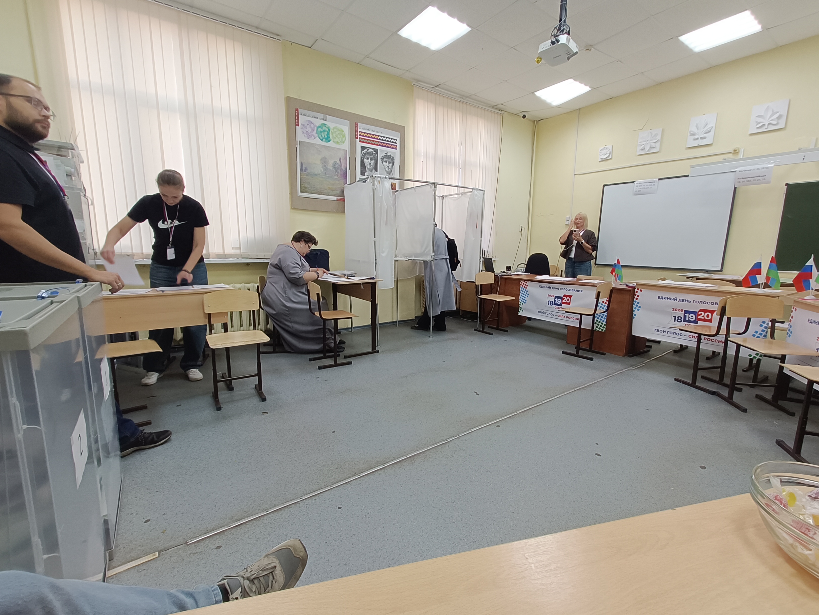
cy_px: 308
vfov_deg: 81.7
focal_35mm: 15
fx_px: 355
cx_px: 410
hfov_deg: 98.2
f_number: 2.2
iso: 160
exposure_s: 1/50
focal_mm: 1.64
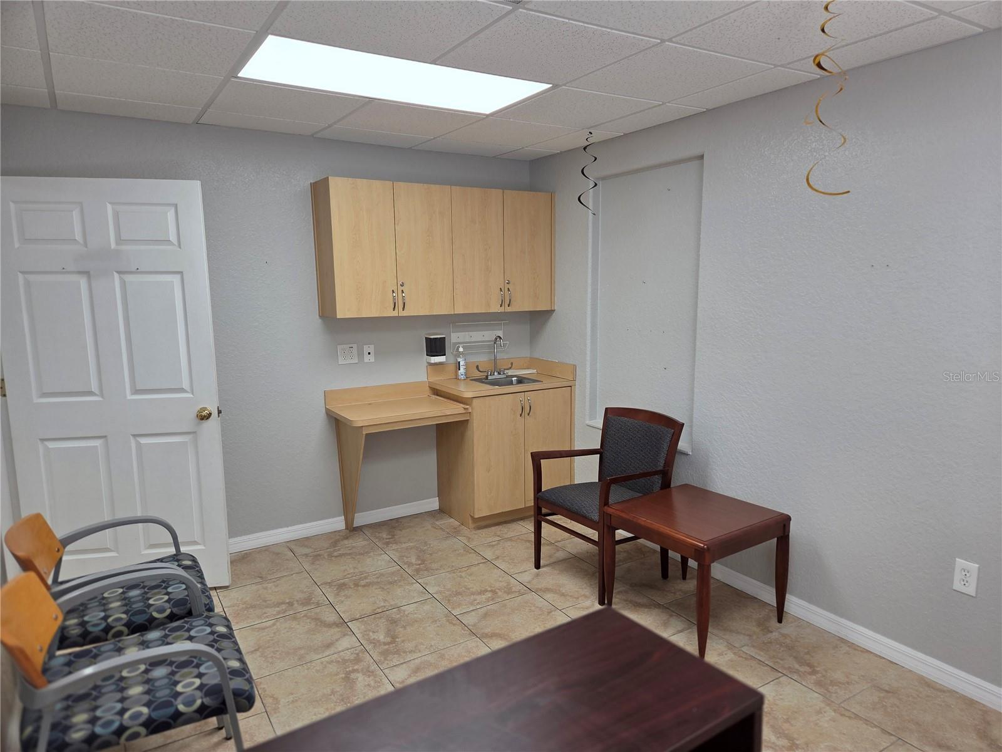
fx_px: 666
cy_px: 376
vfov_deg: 58.9
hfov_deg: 73.9
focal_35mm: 23
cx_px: 501
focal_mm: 5.4
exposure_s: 1/120
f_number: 1.8
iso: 50
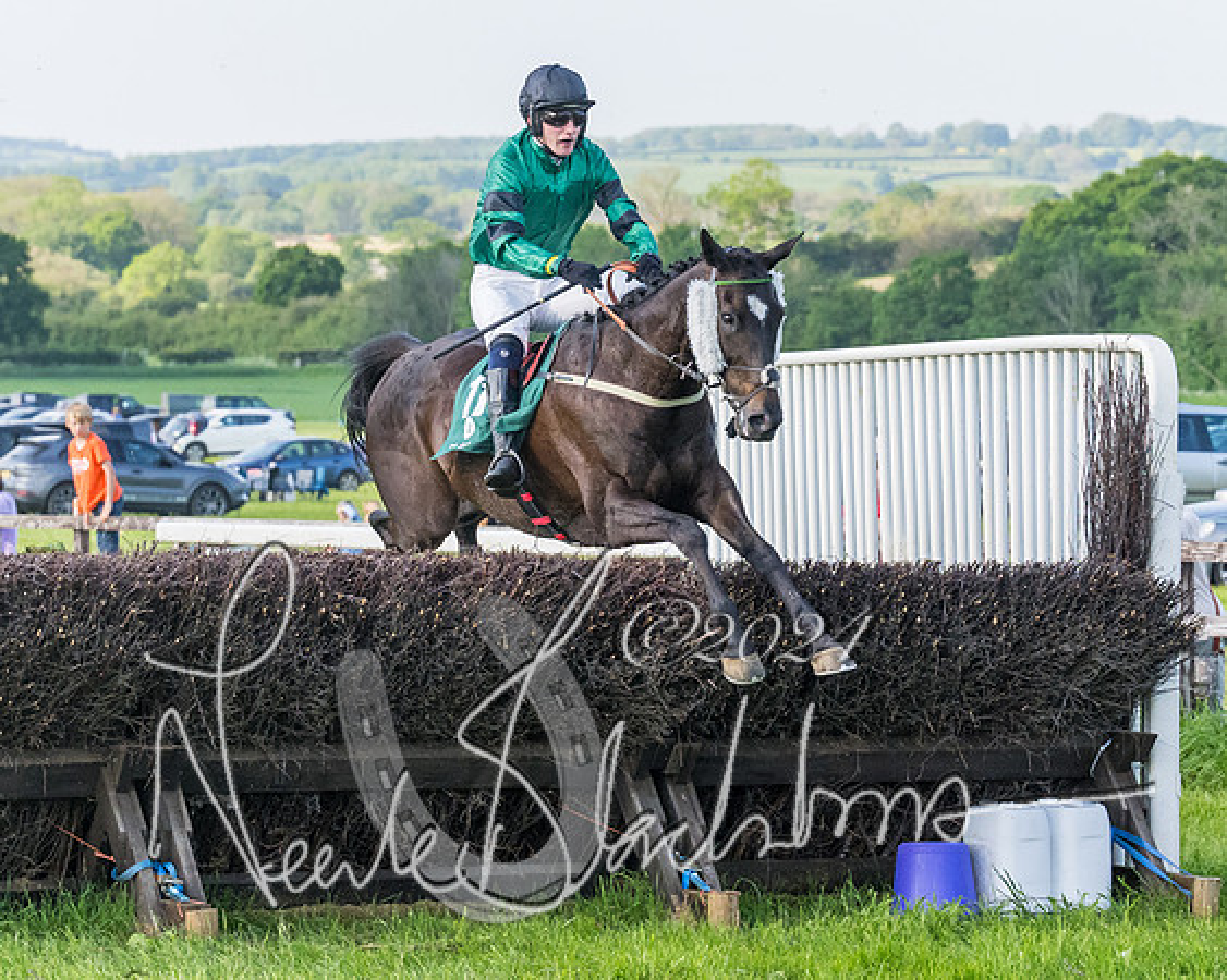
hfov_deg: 11.6
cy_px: 535
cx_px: 574
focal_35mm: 166
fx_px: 6024
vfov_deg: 9.3
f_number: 4
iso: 800
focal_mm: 70
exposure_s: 1/3200
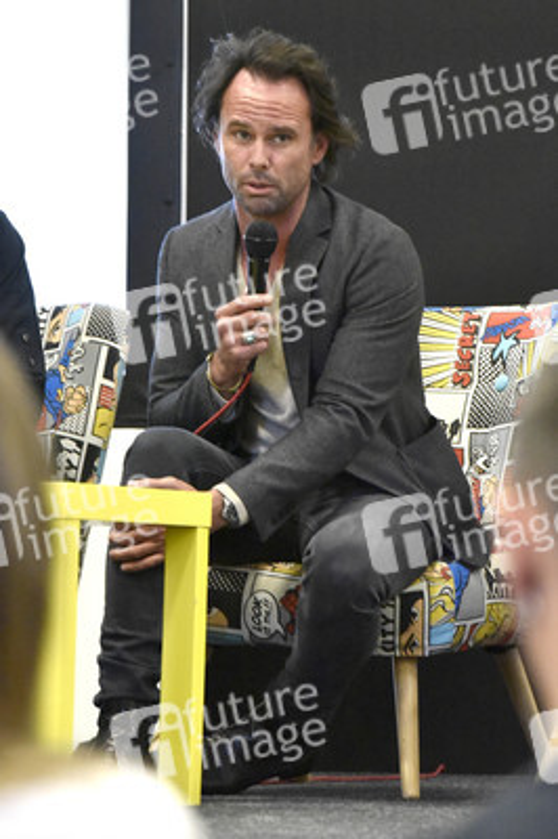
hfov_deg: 6.9
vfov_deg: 10.3
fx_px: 4658
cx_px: 279
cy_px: 420
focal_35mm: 200
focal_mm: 200
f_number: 8
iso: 12800
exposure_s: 1/100
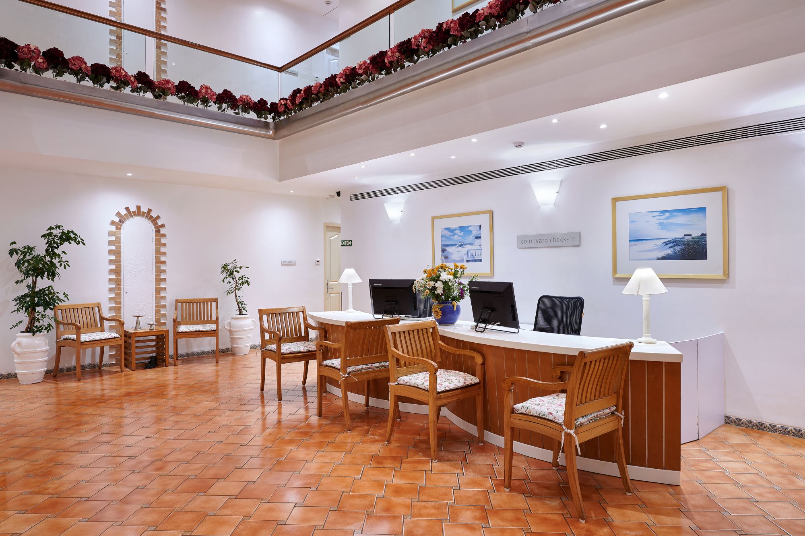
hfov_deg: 78.6
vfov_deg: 57.2
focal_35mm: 22
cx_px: 402
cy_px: 268
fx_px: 492
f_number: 10
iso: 125
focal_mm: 22
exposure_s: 1
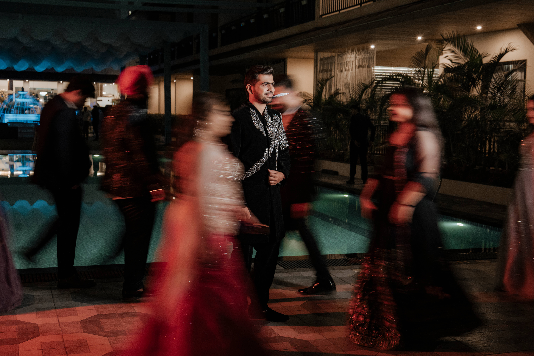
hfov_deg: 39.6
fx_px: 742
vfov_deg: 27.0
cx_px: 267
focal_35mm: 50
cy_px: 178
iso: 1600
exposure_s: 1/13
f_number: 5.6
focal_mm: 50
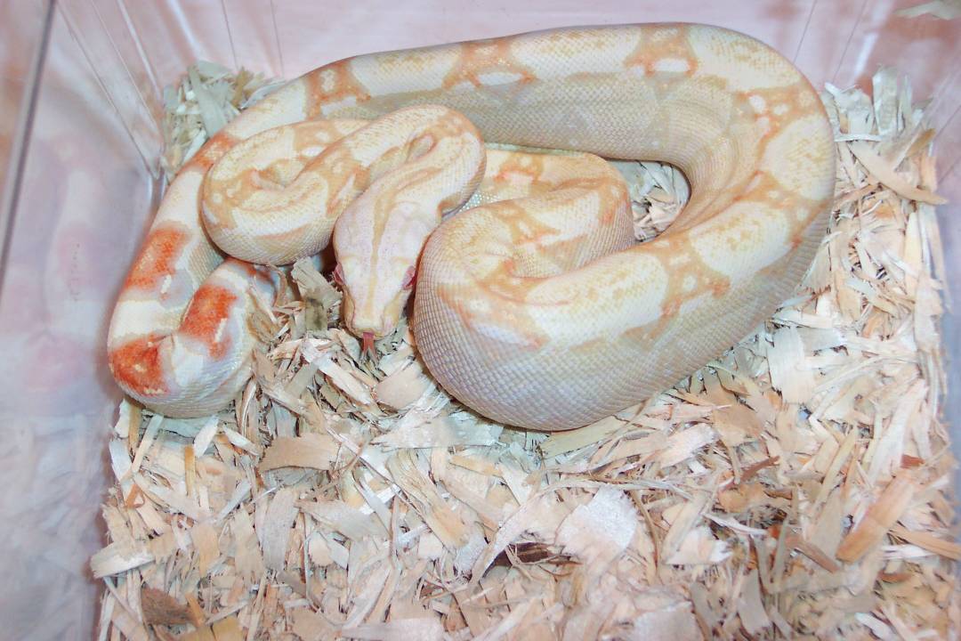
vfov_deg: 26.5
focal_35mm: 51
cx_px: 480
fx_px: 1361
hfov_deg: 38.9
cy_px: 320
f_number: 3.4
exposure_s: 1/45
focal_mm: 10.7
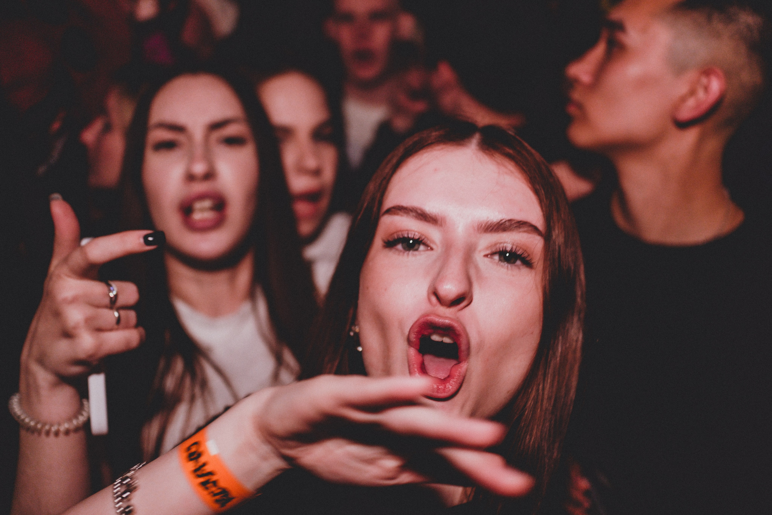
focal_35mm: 39
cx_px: 395
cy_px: 251
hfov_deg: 49.7
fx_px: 834
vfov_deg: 34.3
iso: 1250
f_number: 1.7
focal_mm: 25
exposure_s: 1/160
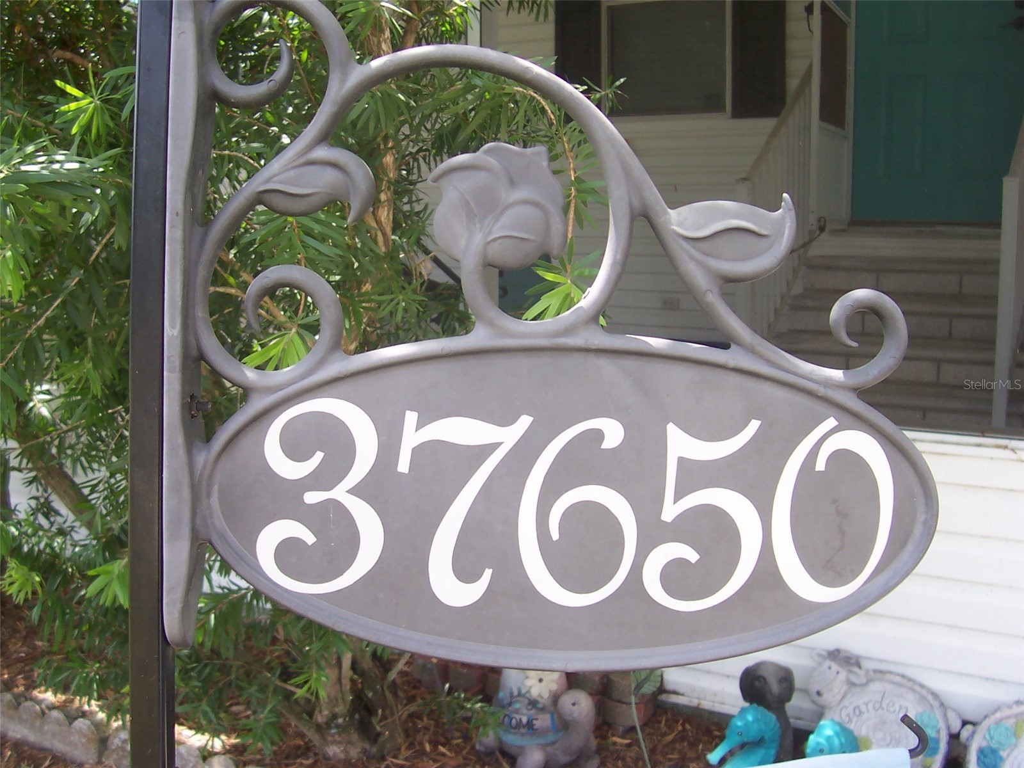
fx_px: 1095
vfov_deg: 38.7
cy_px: 384
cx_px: 512
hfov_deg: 50.1
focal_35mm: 37
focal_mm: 5.6
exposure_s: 1/250
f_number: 2.8
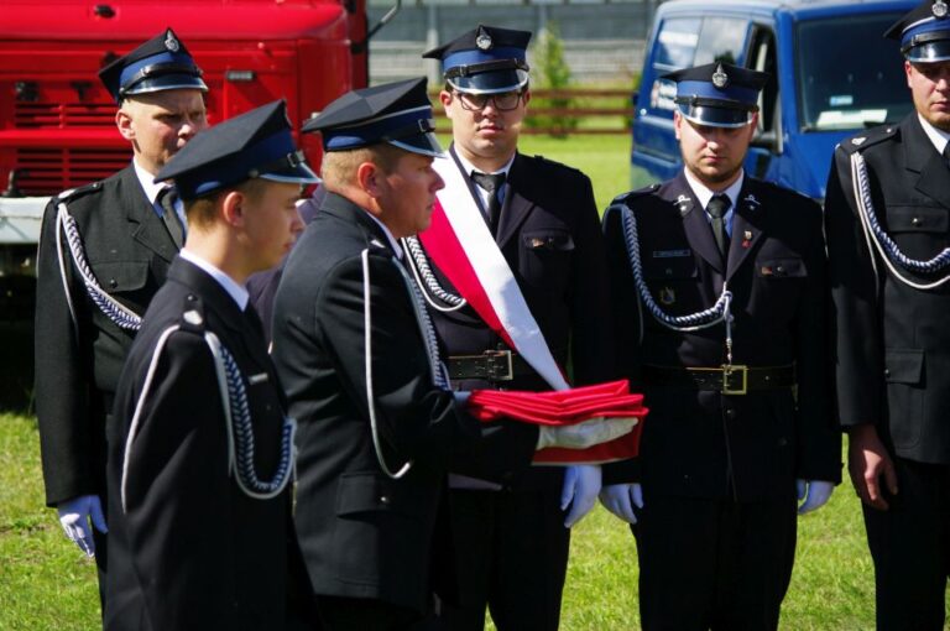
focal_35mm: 142
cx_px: 475
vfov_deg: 9.6
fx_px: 3756
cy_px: 316
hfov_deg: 14.4
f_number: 4.5
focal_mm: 95
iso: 200
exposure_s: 1/750
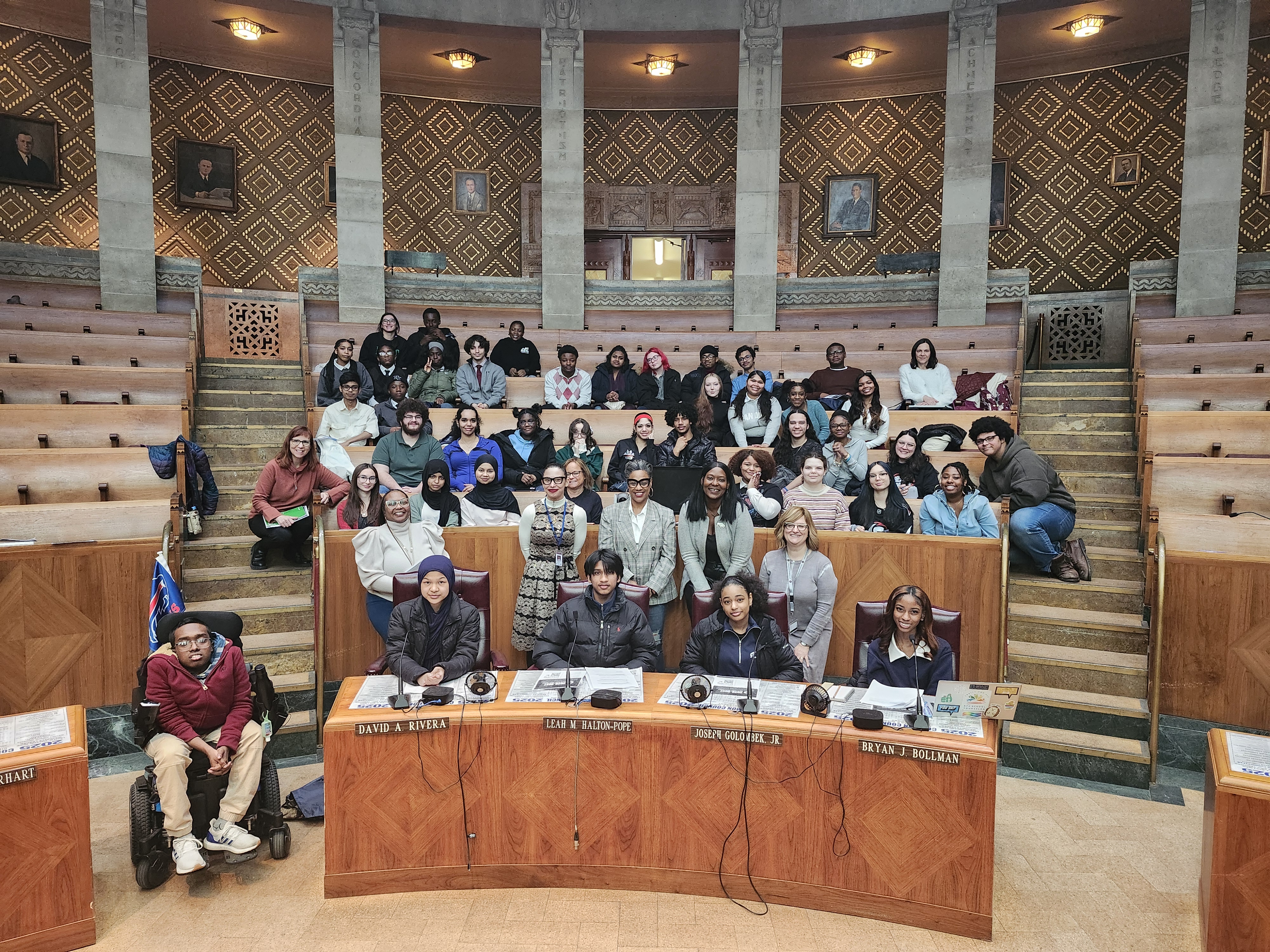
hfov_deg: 73.9
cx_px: 635
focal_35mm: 23
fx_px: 844
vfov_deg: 58.9
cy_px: 476
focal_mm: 5.54
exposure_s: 1/120
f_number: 1.8
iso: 1000
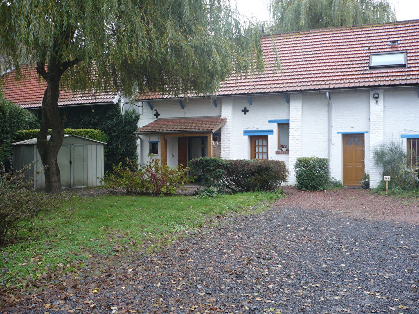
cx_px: 210
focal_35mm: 35
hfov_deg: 52.6
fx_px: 424
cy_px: 157
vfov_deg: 40.7
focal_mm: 5.8
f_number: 2.8
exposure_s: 1/60
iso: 100
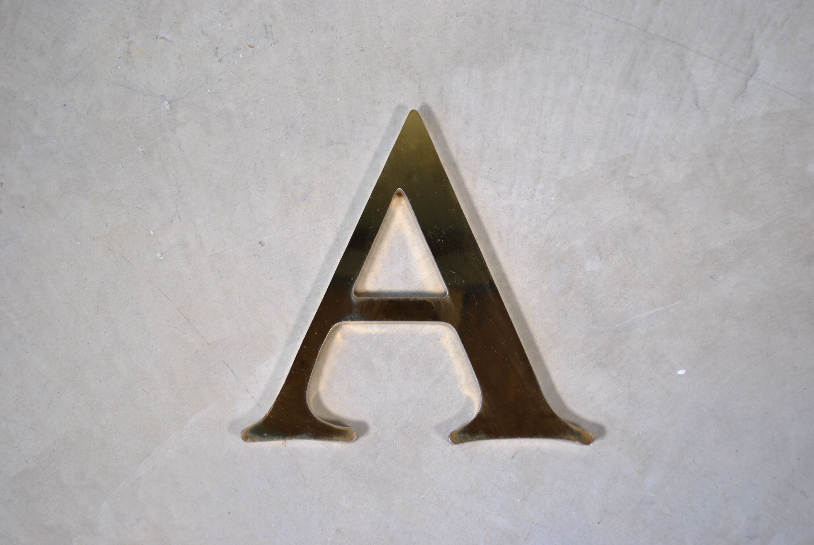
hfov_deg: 38.8
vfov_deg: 26.6
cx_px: 407
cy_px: 272
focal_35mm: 51
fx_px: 1155
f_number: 5
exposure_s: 1/40
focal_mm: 34
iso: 200
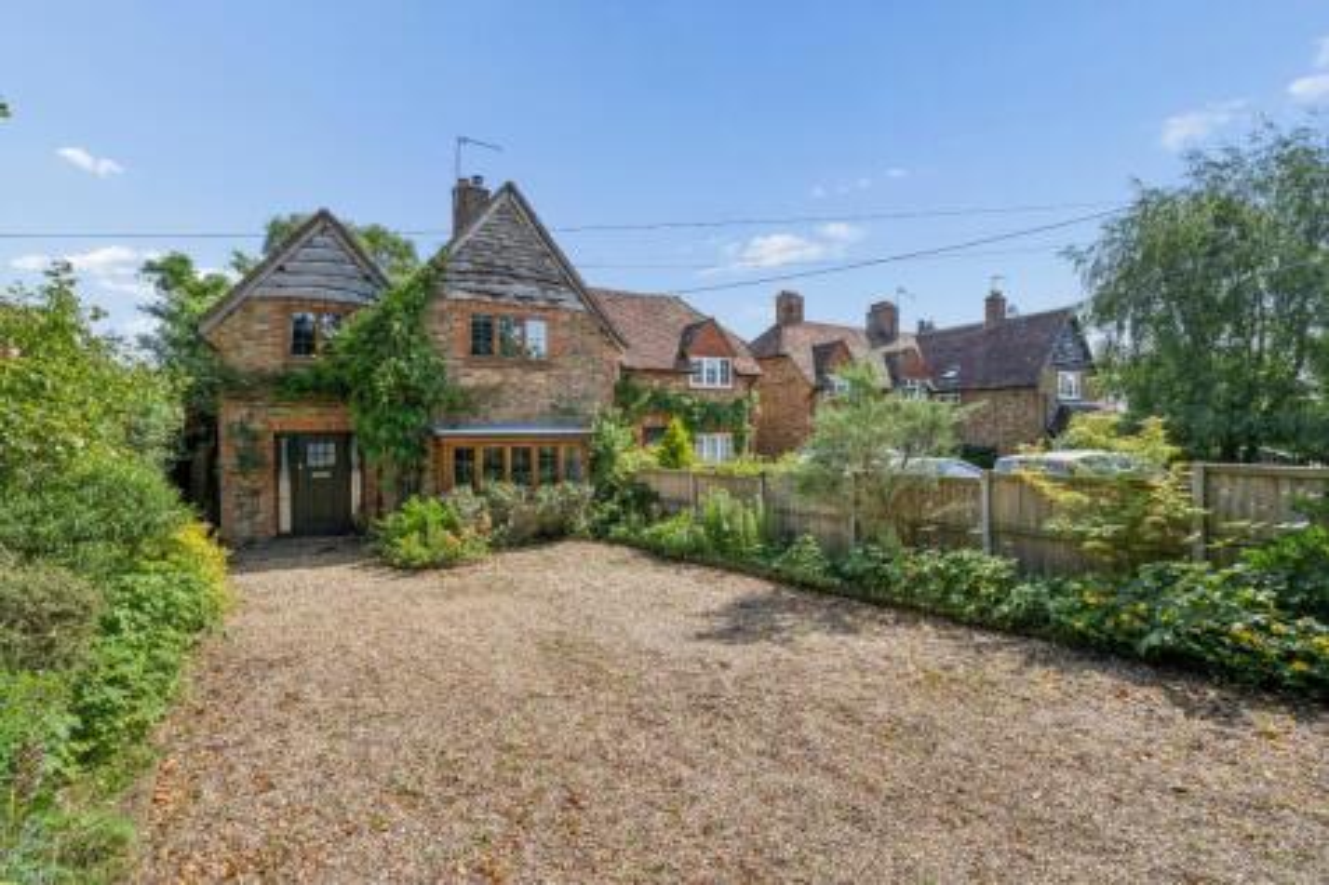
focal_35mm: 16
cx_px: 664
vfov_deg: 73.7
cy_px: 442
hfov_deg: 96.8
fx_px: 590
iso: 250
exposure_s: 1/1000
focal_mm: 16
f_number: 5.6
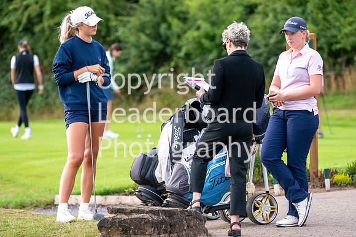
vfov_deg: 4.6
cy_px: 118
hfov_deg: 6.9
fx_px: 2967
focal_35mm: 300
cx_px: 178
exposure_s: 1/320
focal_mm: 300
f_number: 6.3
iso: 400
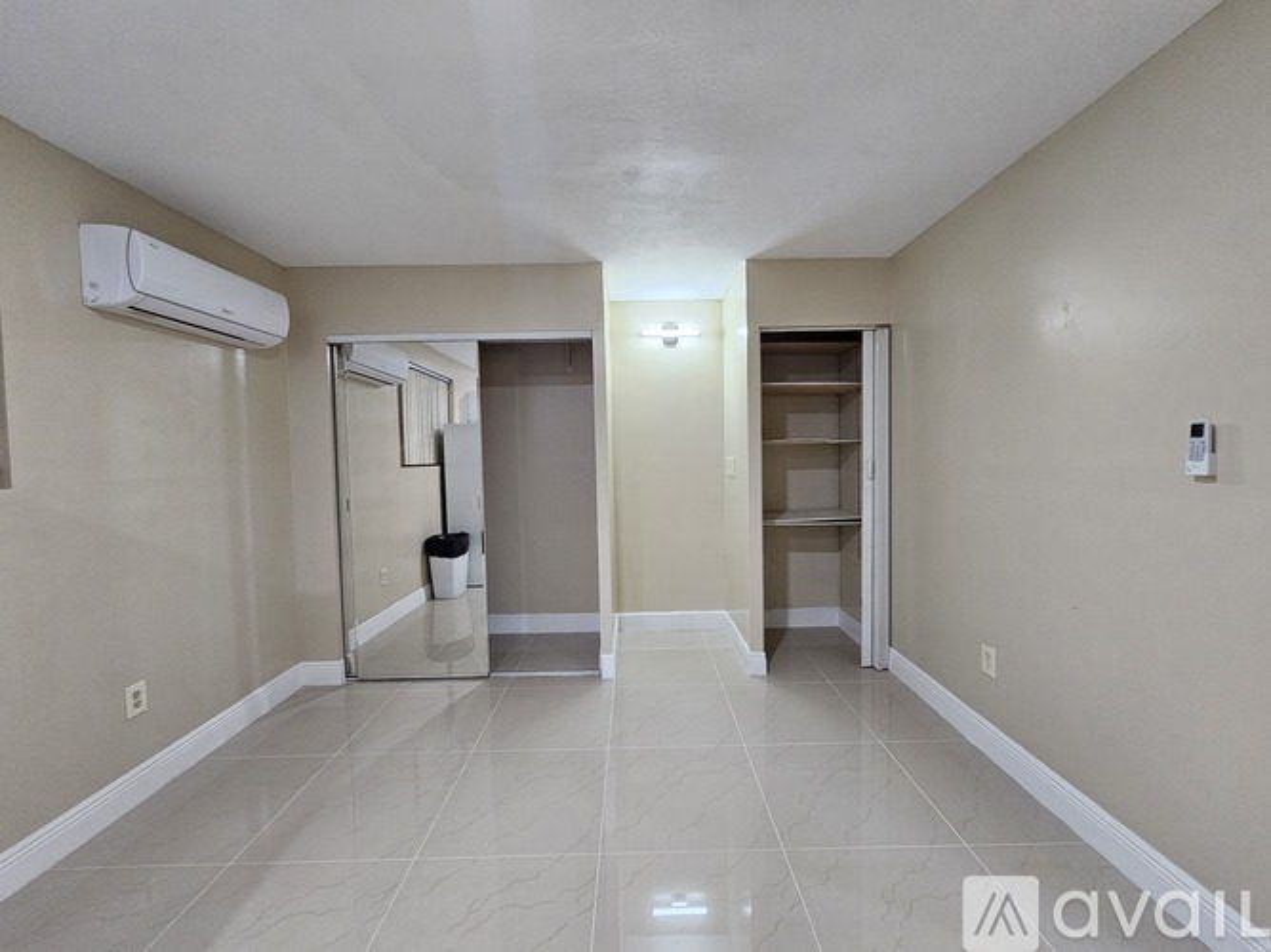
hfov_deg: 106.2
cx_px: 636
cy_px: 476
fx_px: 477
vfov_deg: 89.9
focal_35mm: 13
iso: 400
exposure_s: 1/60
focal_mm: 2.2
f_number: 2.2
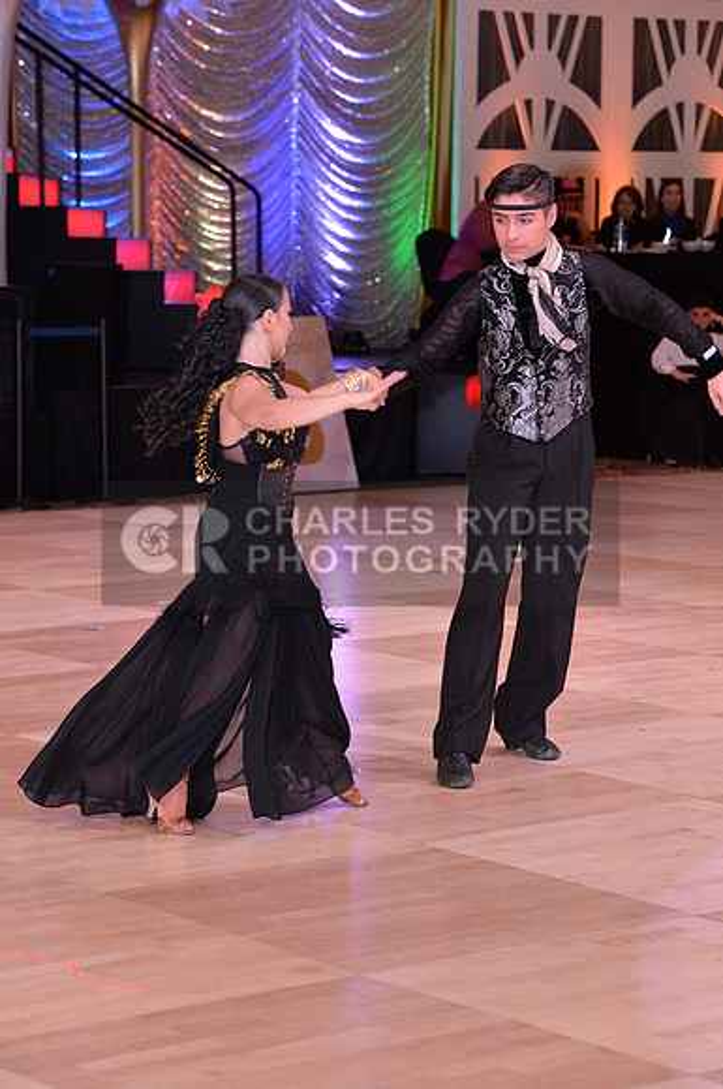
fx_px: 3172
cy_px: 544
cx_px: 362
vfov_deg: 19.5
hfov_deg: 13.0
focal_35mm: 105
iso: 1600
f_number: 5.6
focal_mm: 105
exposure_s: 1/250
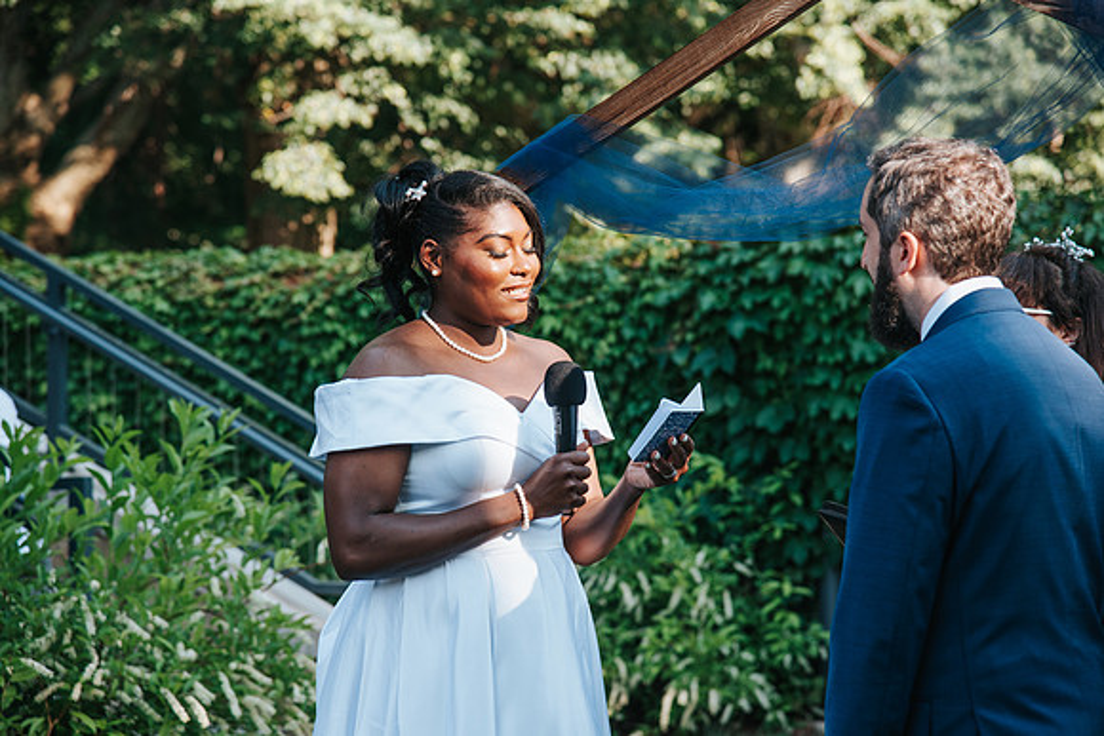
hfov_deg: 18.3
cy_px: 368
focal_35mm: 112
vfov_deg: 12.2
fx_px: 3435
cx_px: 552
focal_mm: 112
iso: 400
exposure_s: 1/400
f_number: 5
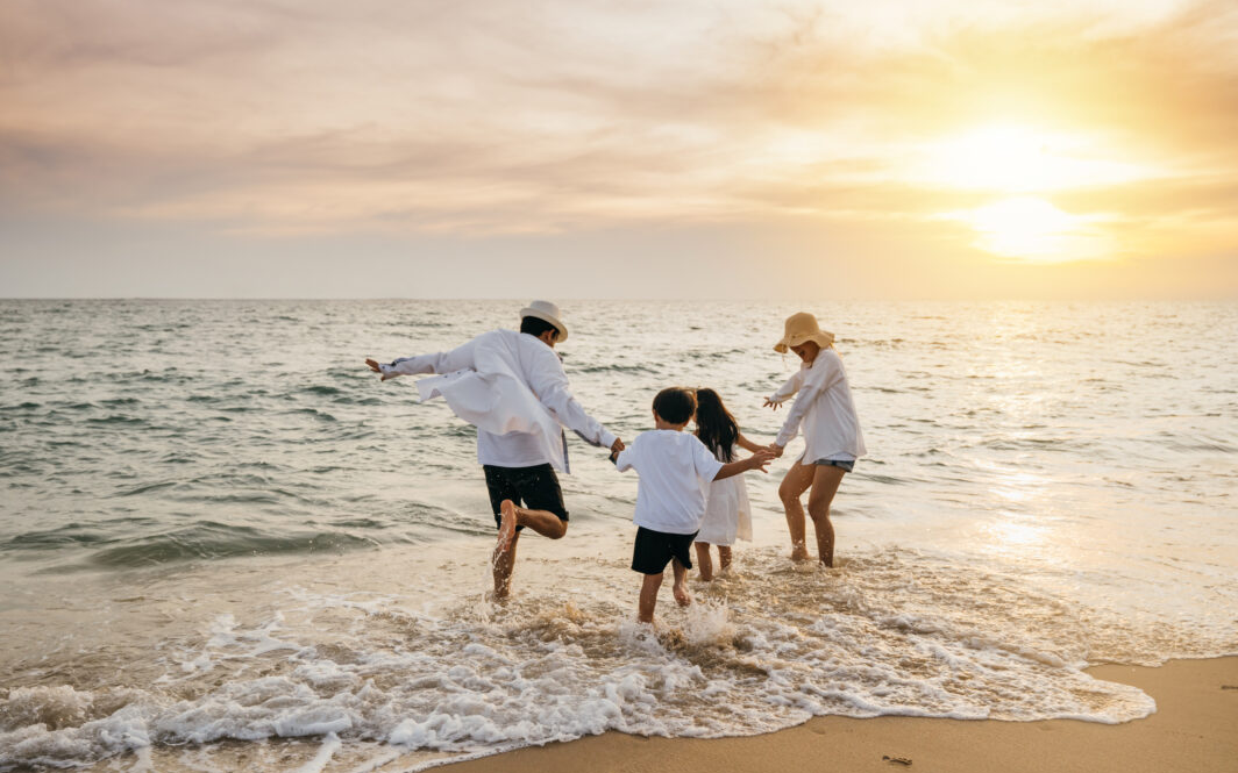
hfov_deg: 59.6
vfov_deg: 39.3
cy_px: 445
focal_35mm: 32
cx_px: 633
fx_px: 1080
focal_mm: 29
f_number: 3.5
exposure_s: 1/800
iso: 400
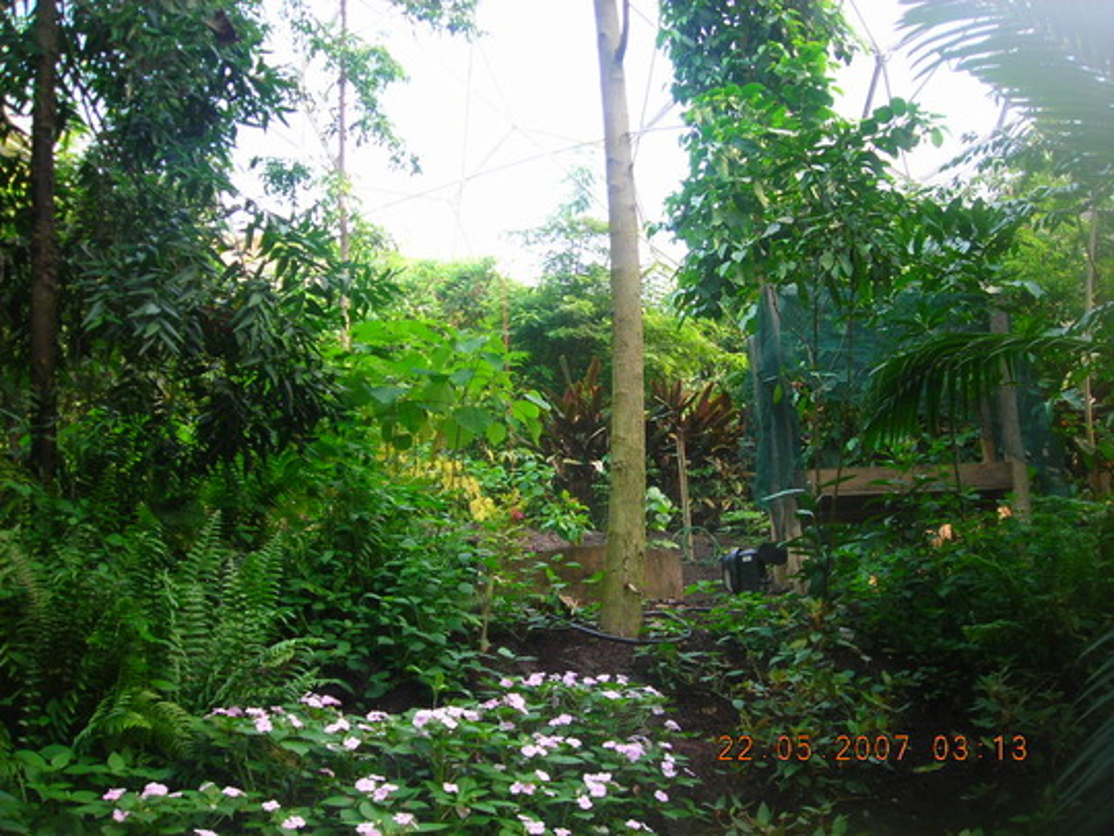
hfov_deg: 49.0
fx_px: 1223
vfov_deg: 37.7
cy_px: 418
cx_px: 557
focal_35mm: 38
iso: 50
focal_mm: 6.3
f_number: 3.2
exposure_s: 1/63.3
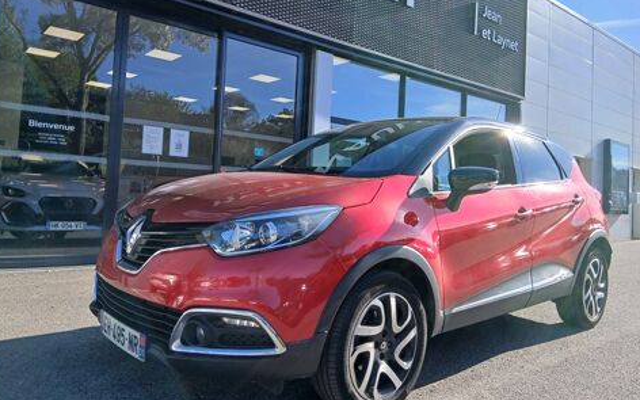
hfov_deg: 66.5
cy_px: 171
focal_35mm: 28
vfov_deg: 44.4
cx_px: 316
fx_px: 488
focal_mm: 3.98
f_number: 1.8
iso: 20
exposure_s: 1/212
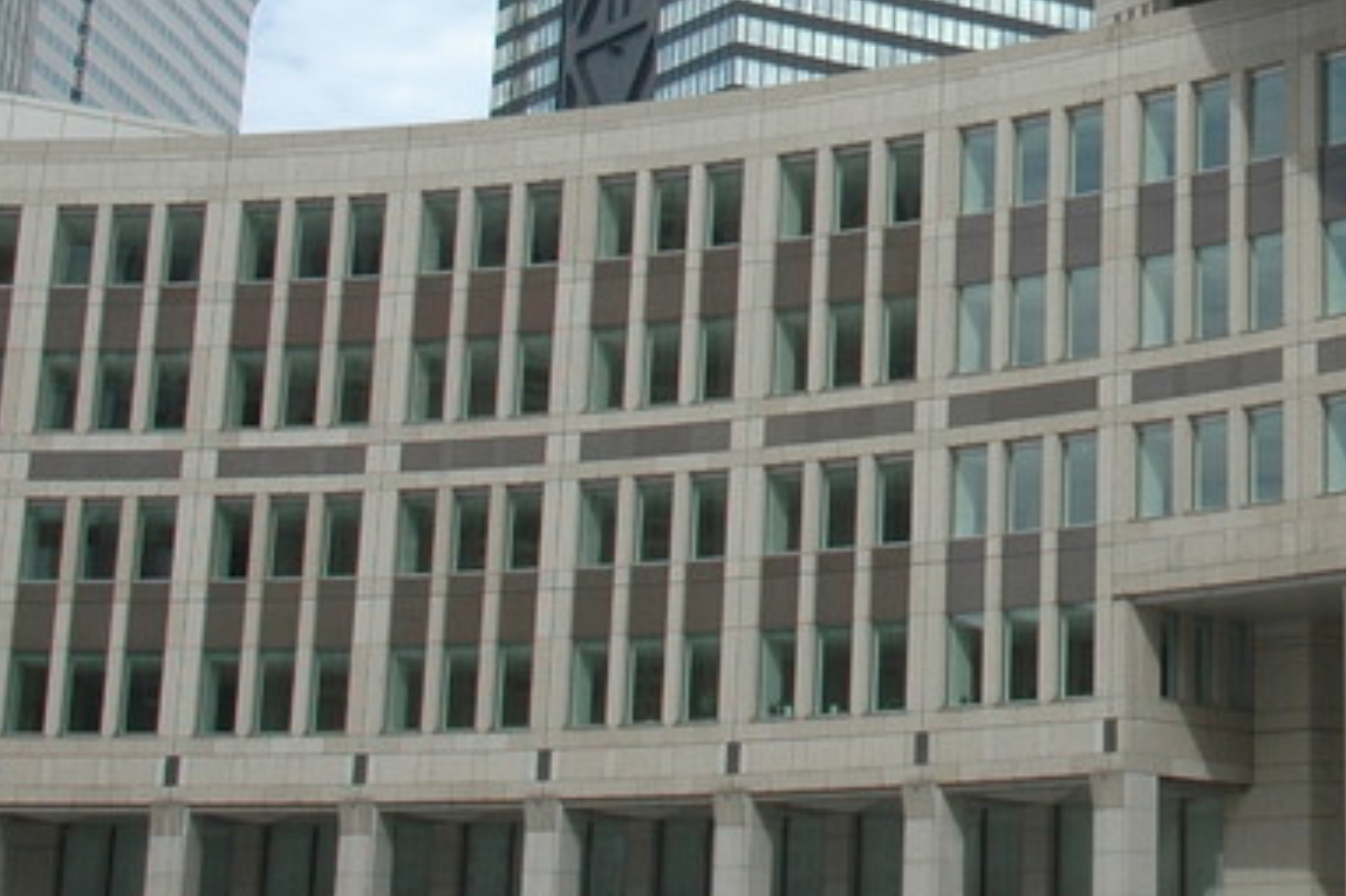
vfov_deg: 14.1
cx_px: 1364
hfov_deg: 20.9
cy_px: -151
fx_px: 3513
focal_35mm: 94
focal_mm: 20
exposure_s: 1/320
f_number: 10
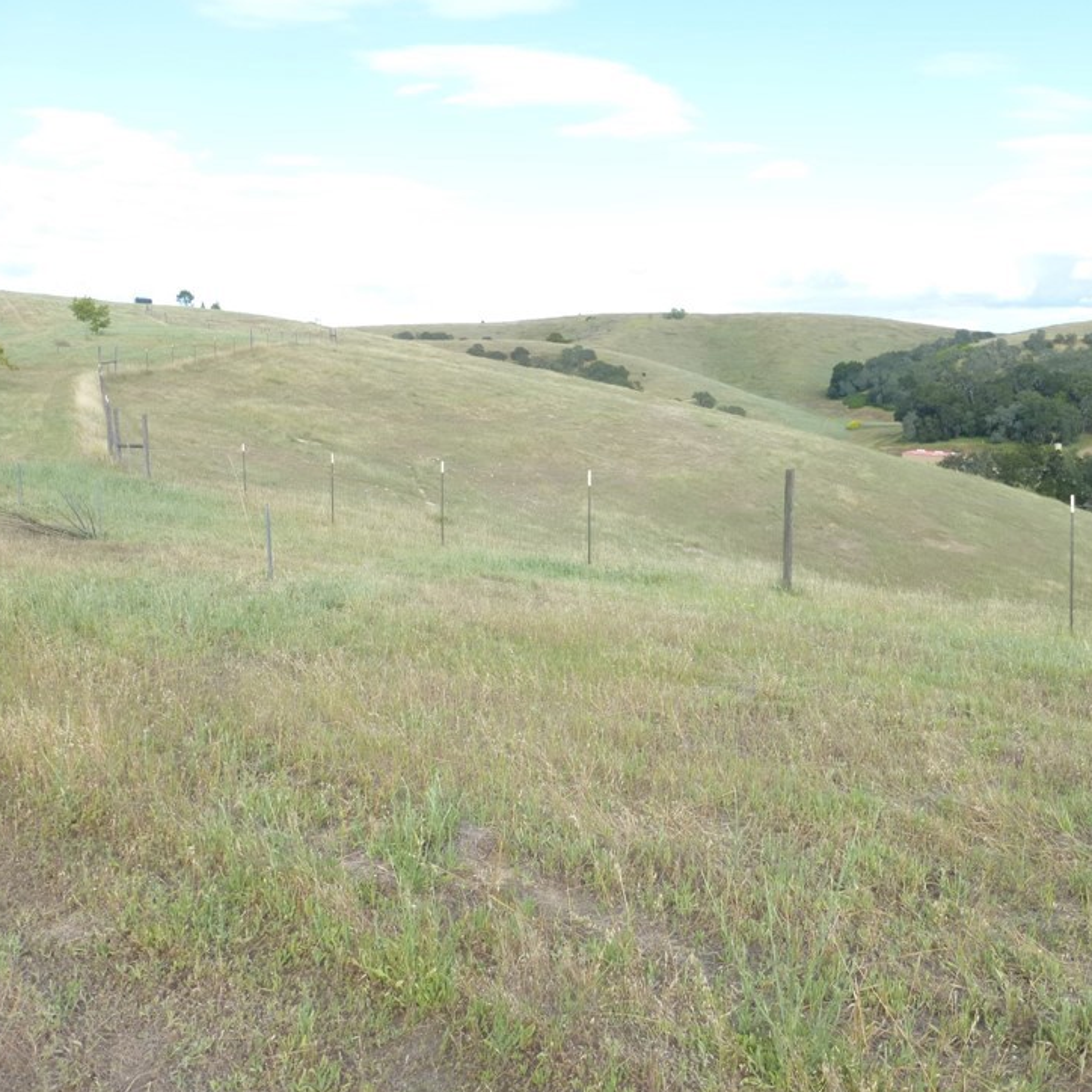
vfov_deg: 54.0
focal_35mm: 30
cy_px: 552
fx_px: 1071
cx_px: 707
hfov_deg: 53.2
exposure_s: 1/250
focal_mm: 4.3
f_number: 4
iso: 100
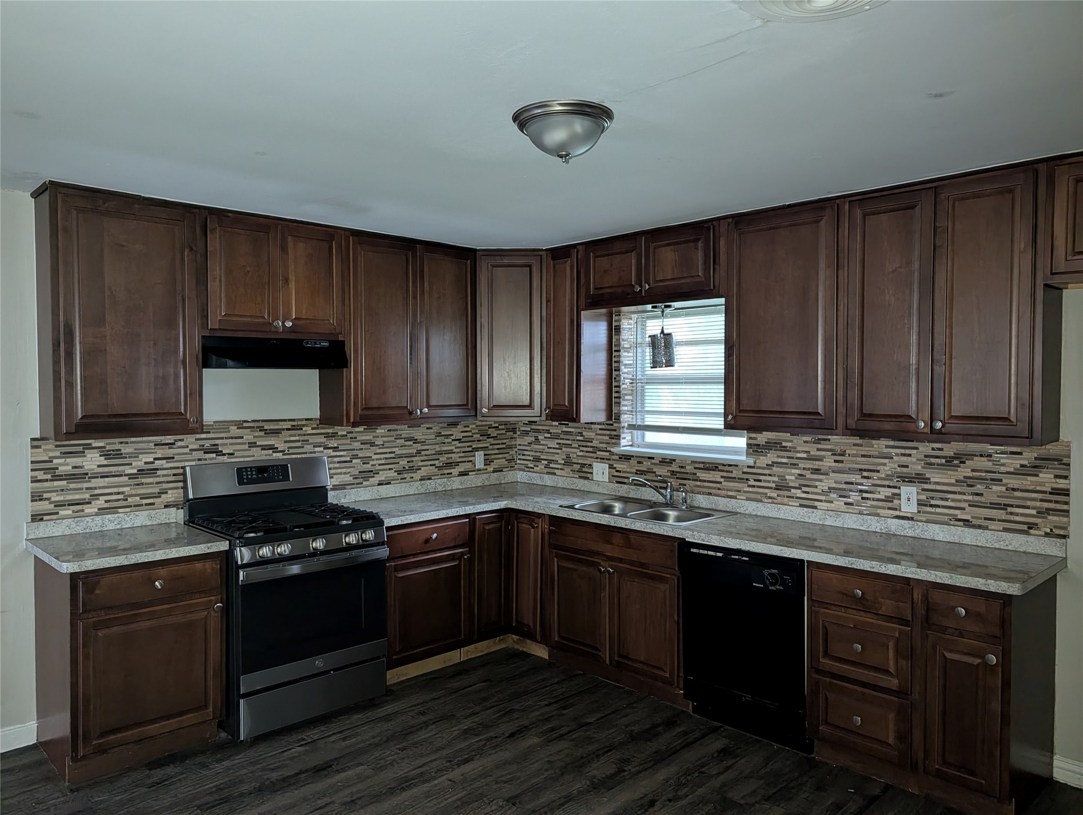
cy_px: 408
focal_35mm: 24
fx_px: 752
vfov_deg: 56.9
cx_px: 542
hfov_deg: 71.5
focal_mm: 6.9
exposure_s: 1/48.8
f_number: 1.68
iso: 459
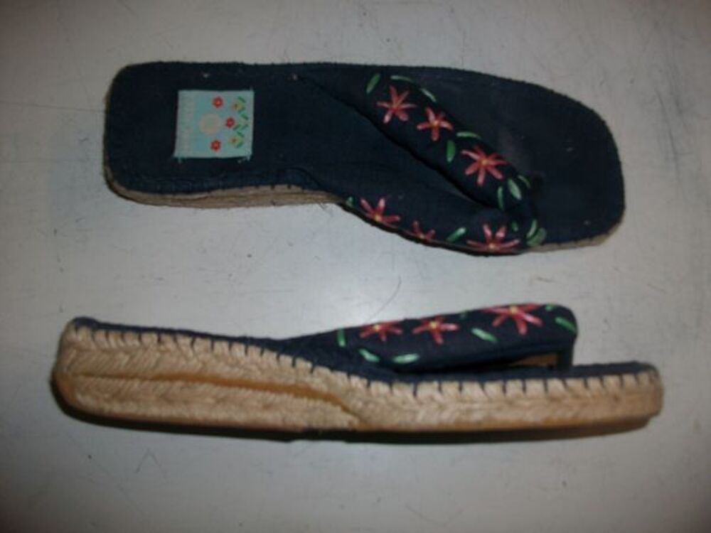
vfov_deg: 44.2
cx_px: 356
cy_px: 266
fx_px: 657
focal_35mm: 32
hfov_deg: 56.8
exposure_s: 1/40
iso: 80
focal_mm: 5.7
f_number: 2.9
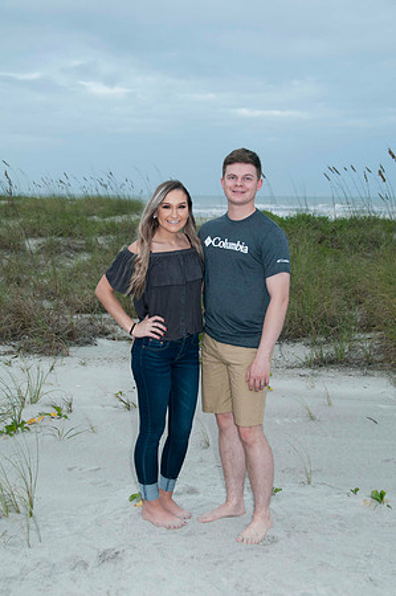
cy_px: 298
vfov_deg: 38.9
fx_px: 843
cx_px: 198
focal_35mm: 51
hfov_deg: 26.4
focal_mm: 34
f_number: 5.6
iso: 100
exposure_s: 1/125
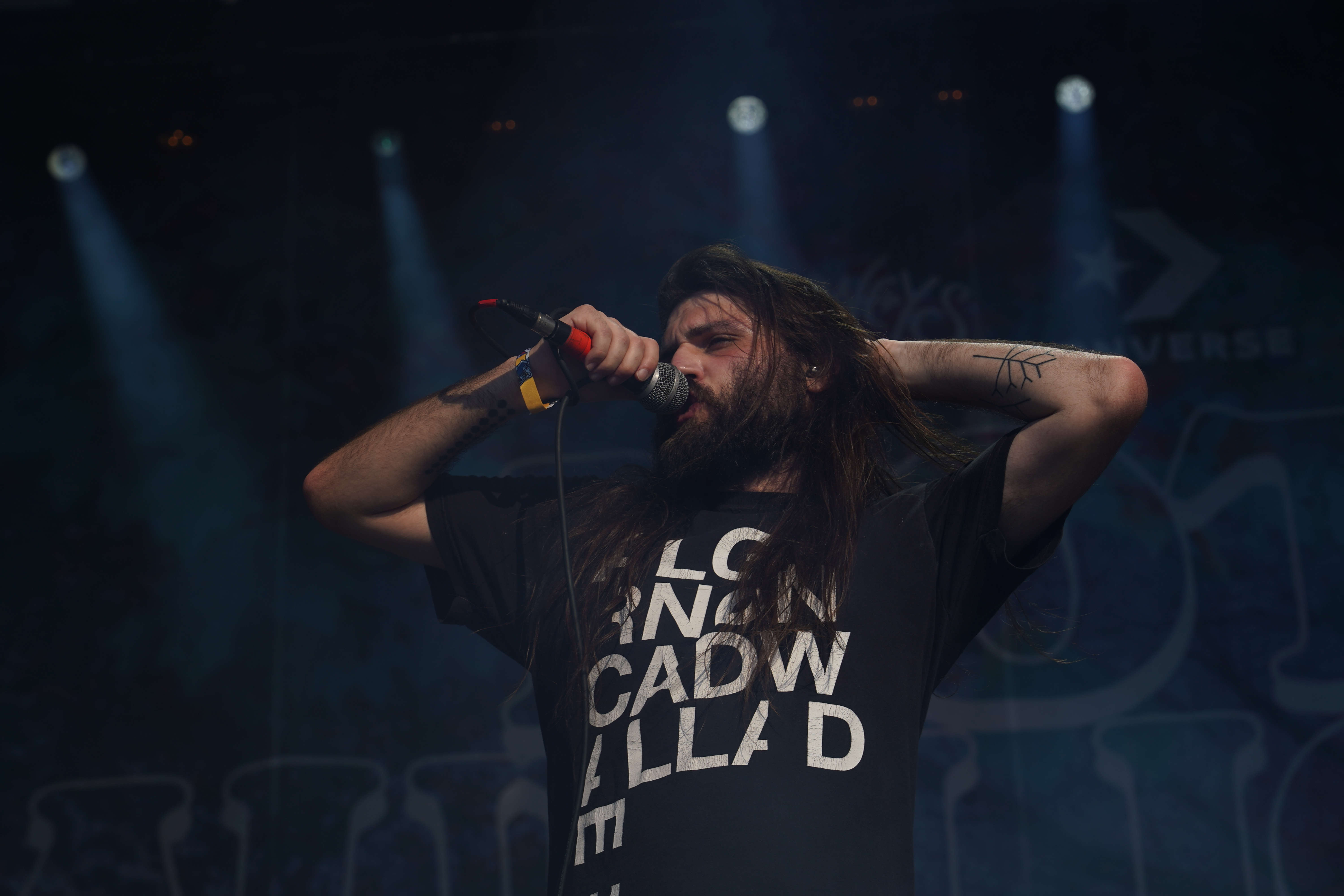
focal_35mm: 105
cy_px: 448
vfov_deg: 13.0
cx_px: 672
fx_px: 3920
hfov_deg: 19.5
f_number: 8
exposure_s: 1/800
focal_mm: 105
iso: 100
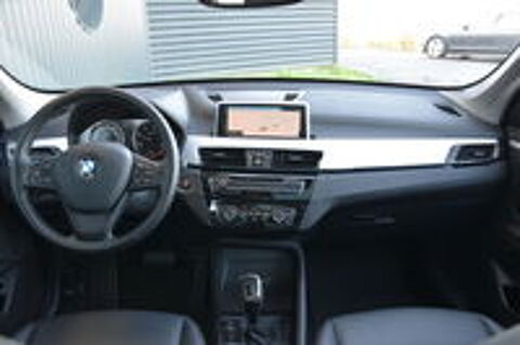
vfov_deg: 43.5
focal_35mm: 30
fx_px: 433
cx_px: 260
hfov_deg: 62.0
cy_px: 172
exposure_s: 1/60
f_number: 3.5
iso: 800
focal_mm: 20
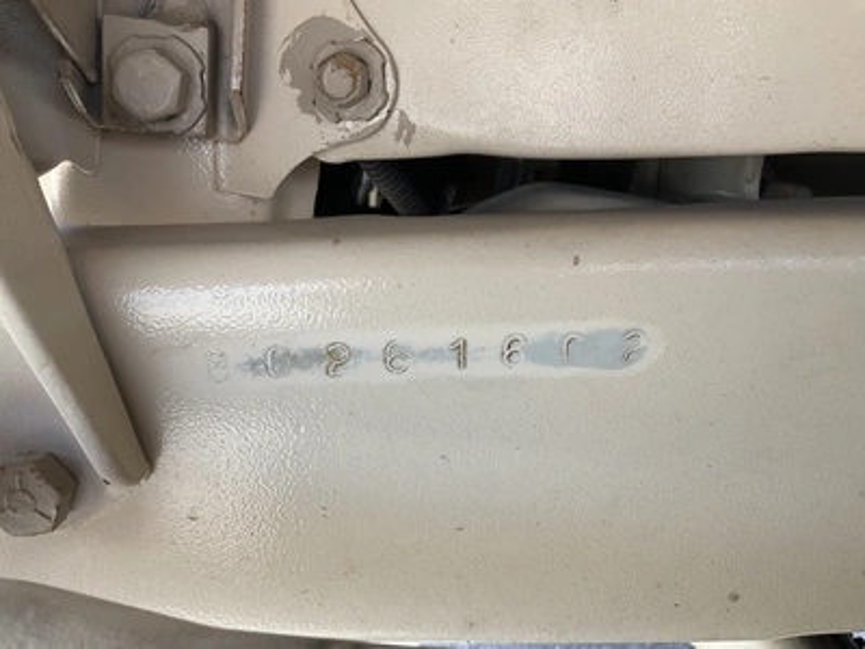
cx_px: 432
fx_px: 725
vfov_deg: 48.2
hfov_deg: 61.7
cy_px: 324
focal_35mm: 29
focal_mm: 3
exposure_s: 1/172
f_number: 1.8
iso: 25
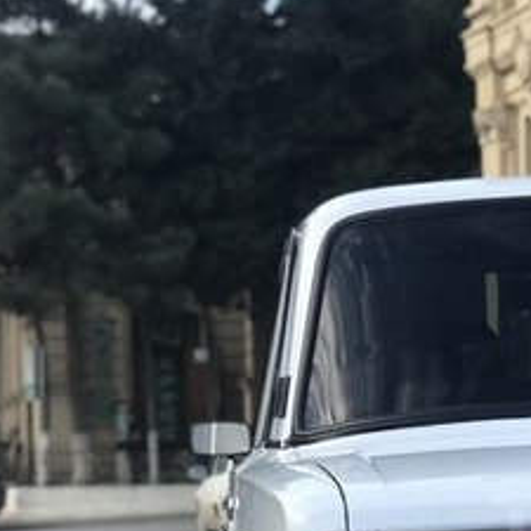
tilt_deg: -0.7
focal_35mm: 148
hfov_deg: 11.4
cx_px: 732
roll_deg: +0.9
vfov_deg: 11.7
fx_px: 2569
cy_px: 527
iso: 20
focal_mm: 6.6
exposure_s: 1/198
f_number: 2.8
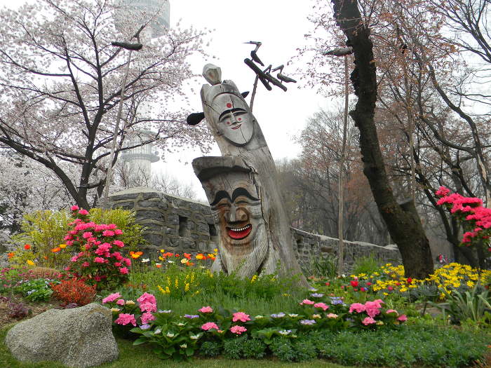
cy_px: 184
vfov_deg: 39.7
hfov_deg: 51.4
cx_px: 246
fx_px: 511
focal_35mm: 36
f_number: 3.7
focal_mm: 6.4
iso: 80
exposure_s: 1/89
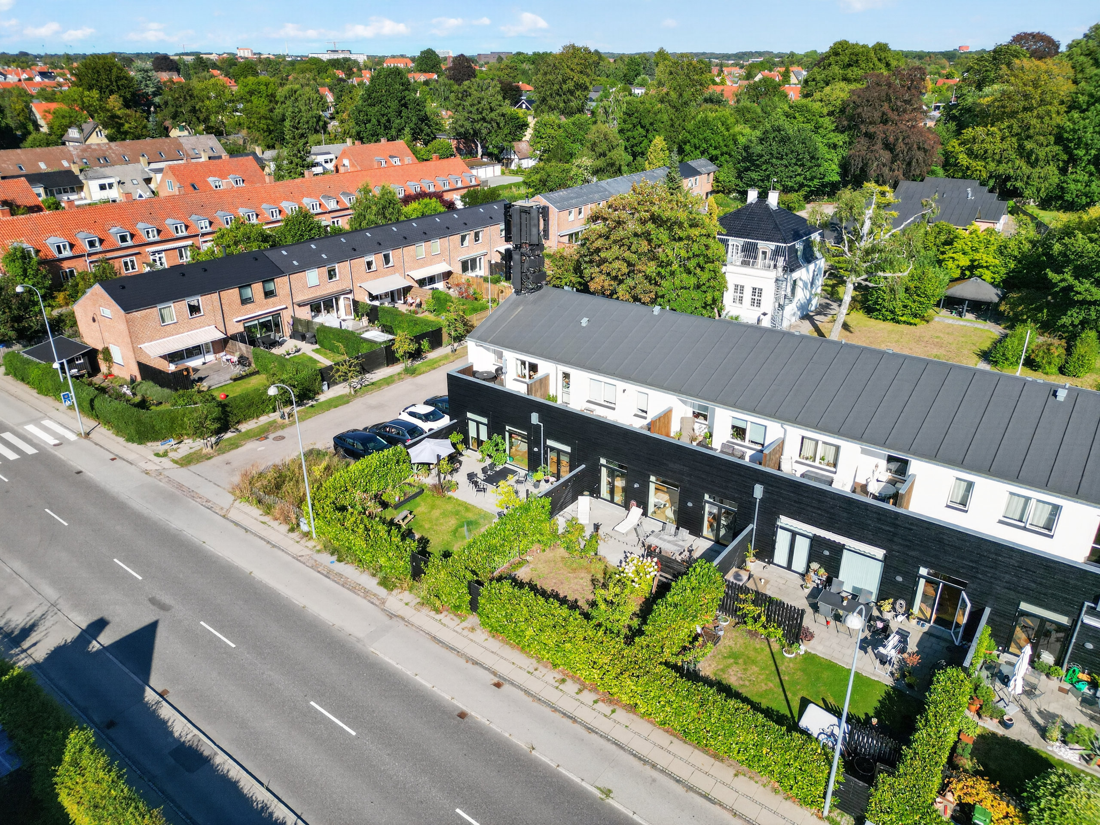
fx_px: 763
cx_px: 550
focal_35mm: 24
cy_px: 412
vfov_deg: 56.8
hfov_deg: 71.6
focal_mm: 6.7
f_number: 1.7
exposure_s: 1/3200
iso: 200
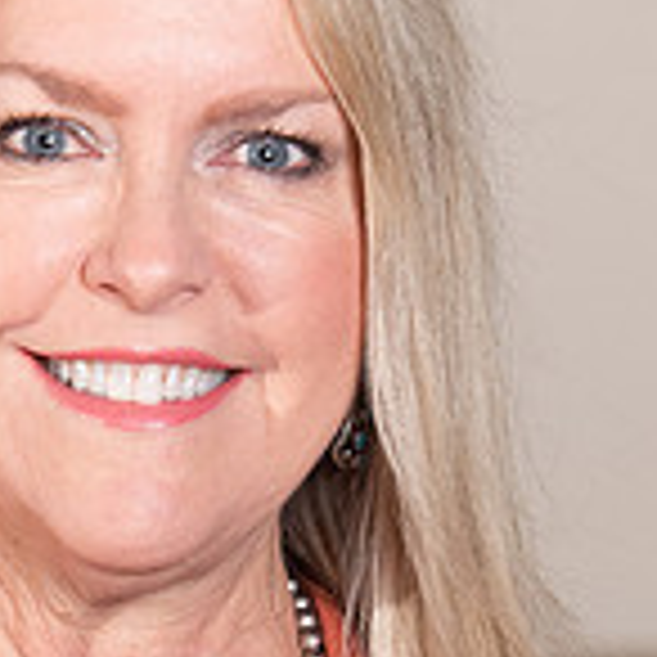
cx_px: 241
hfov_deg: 3.5
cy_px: 571
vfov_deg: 3.5
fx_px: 10779
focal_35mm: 502
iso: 500
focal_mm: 125
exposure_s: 1/250
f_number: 8
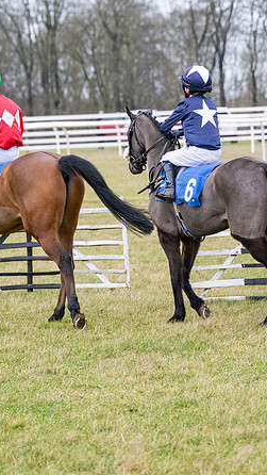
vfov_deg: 10.1
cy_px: 238
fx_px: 2692
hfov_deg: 5.7
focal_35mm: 214
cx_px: 99
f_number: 5
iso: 2000
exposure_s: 1/1600
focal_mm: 135
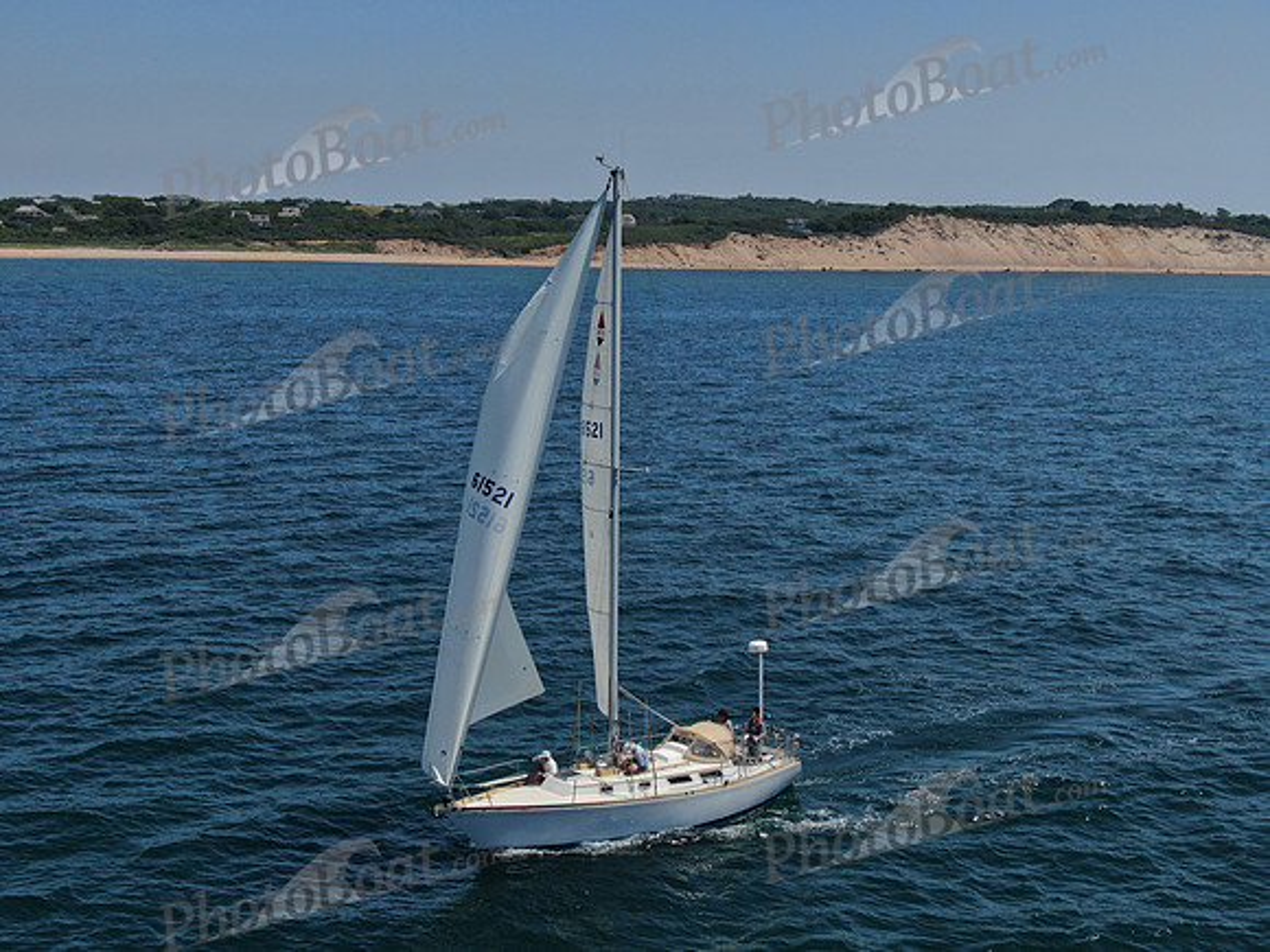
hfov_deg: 39.7
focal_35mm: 48
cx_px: 635
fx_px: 1761
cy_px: 476
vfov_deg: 30.3
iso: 100
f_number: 3.8
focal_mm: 8.6
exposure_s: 1/1600
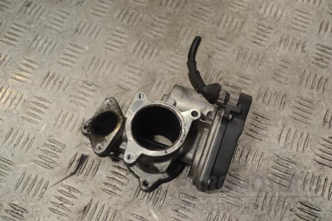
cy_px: 110
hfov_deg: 43.6
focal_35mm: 45
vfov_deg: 29.9
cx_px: 166
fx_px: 415
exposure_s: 1/50
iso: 100
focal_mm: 30
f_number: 4.5
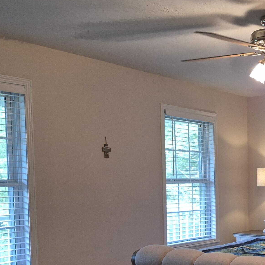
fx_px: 450
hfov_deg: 29.6
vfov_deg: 32.0
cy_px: 208
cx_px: 289
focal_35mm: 52
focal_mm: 5.4
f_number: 1.8
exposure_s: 1/120
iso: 320
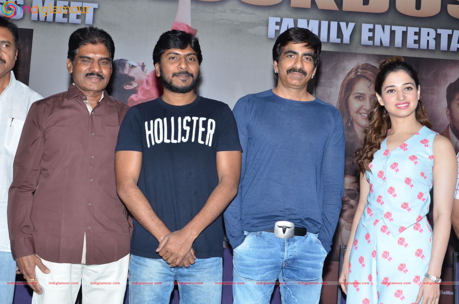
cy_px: 152
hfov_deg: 39.0
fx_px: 649
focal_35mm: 51
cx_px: 230
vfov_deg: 26.4
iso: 500
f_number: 6.3
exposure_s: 1/125
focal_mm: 34
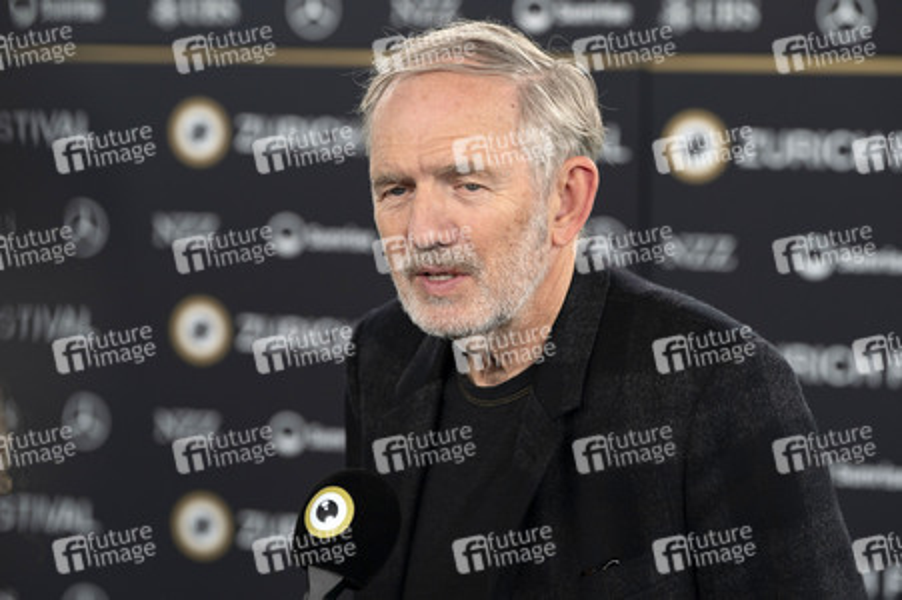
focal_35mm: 125
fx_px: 3130
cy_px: 300
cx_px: 451
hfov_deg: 16.4
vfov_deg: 11.0
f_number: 4.5
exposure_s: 1/200
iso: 400
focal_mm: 125
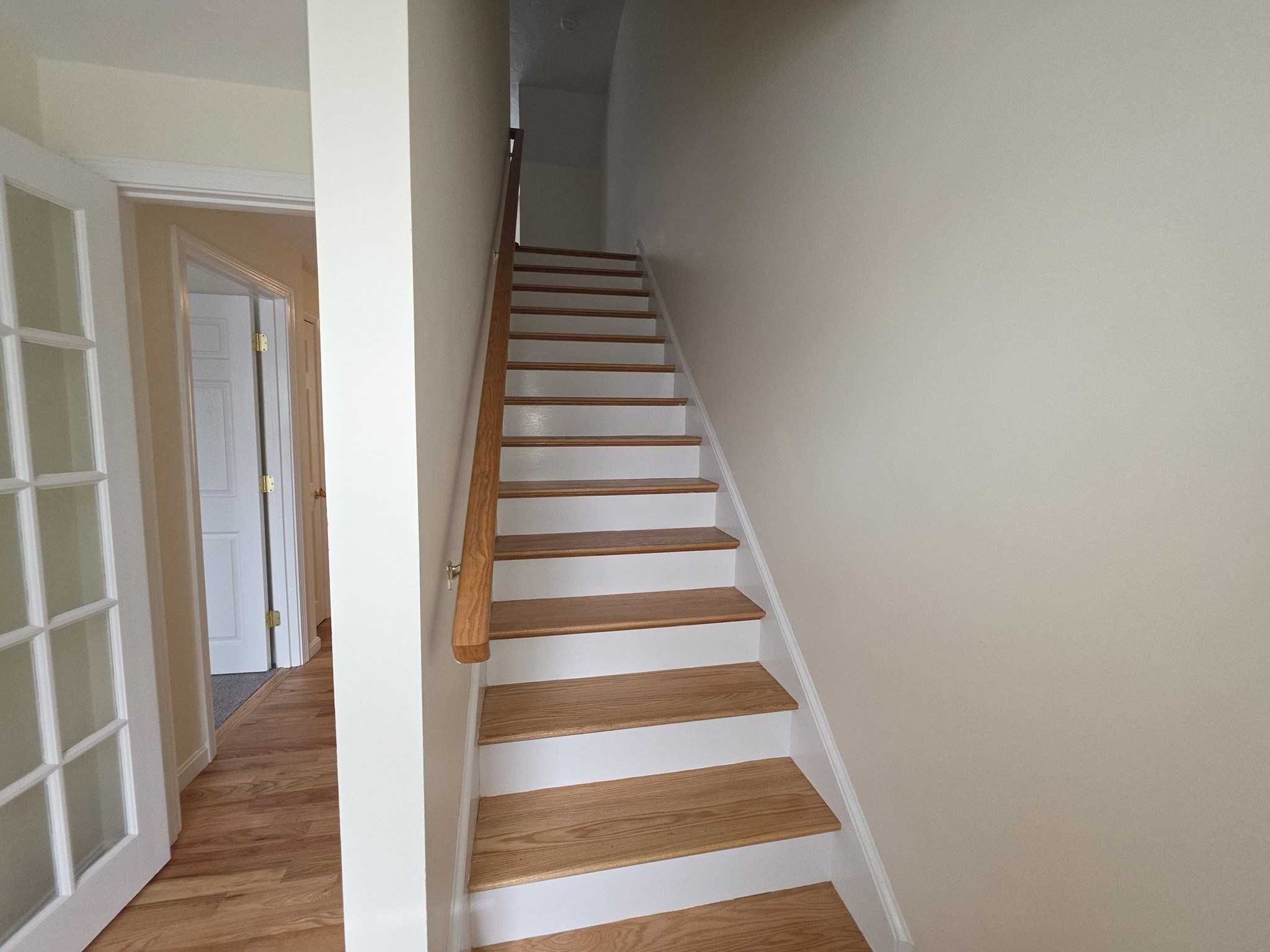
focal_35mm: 13
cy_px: 476
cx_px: 635
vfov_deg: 89.9
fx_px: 477
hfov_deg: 106.2
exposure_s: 1/60
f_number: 1.9
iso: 80
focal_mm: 2.2
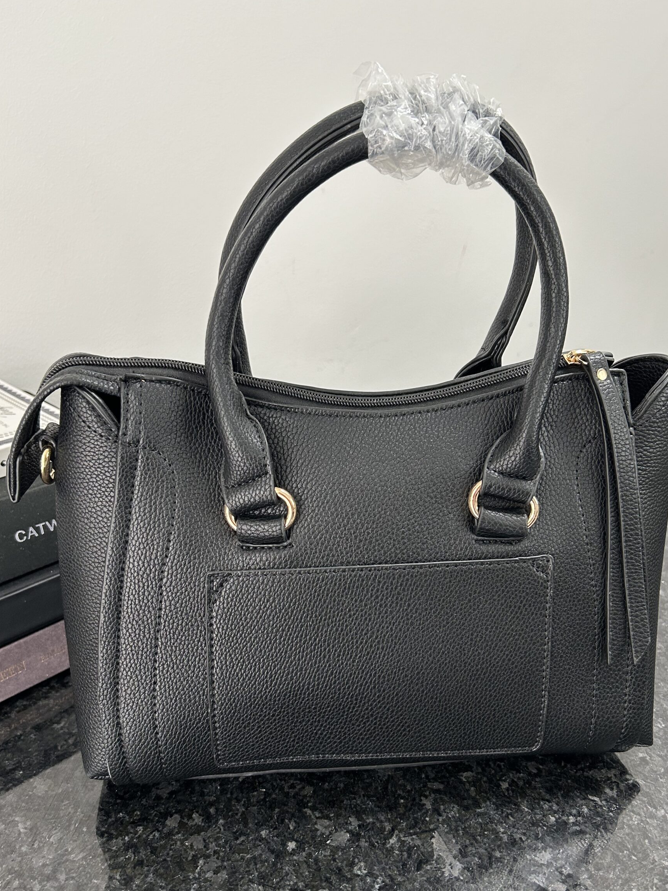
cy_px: 483
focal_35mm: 29
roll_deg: -0.6
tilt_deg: -26.6
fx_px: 746
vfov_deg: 61.6
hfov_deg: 48.2
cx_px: 321
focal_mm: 5.7
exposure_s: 1/106
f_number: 1.5
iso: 125
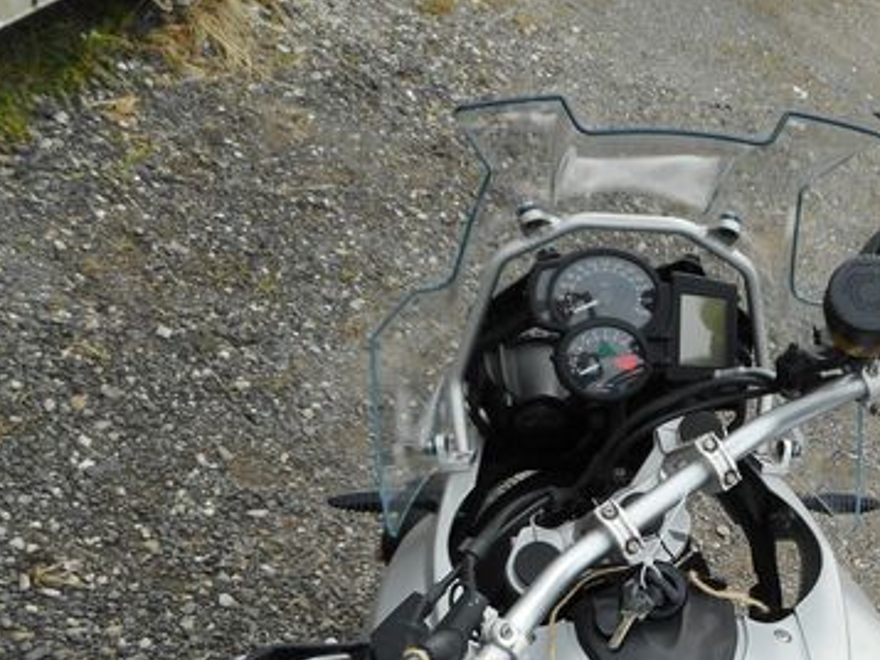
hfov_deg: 42.7
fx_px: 1068
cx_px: 705
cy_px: 529
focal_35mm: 42
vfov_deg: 33.4
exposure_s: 1/320
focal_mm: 4.5
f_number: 3.7
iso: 80
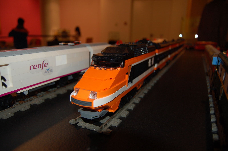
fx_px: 171
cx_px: 114
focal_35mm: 27
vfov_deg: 47.9
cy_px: 76
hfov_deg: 67.4
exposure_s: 1/60
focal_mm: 18
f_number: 3.5
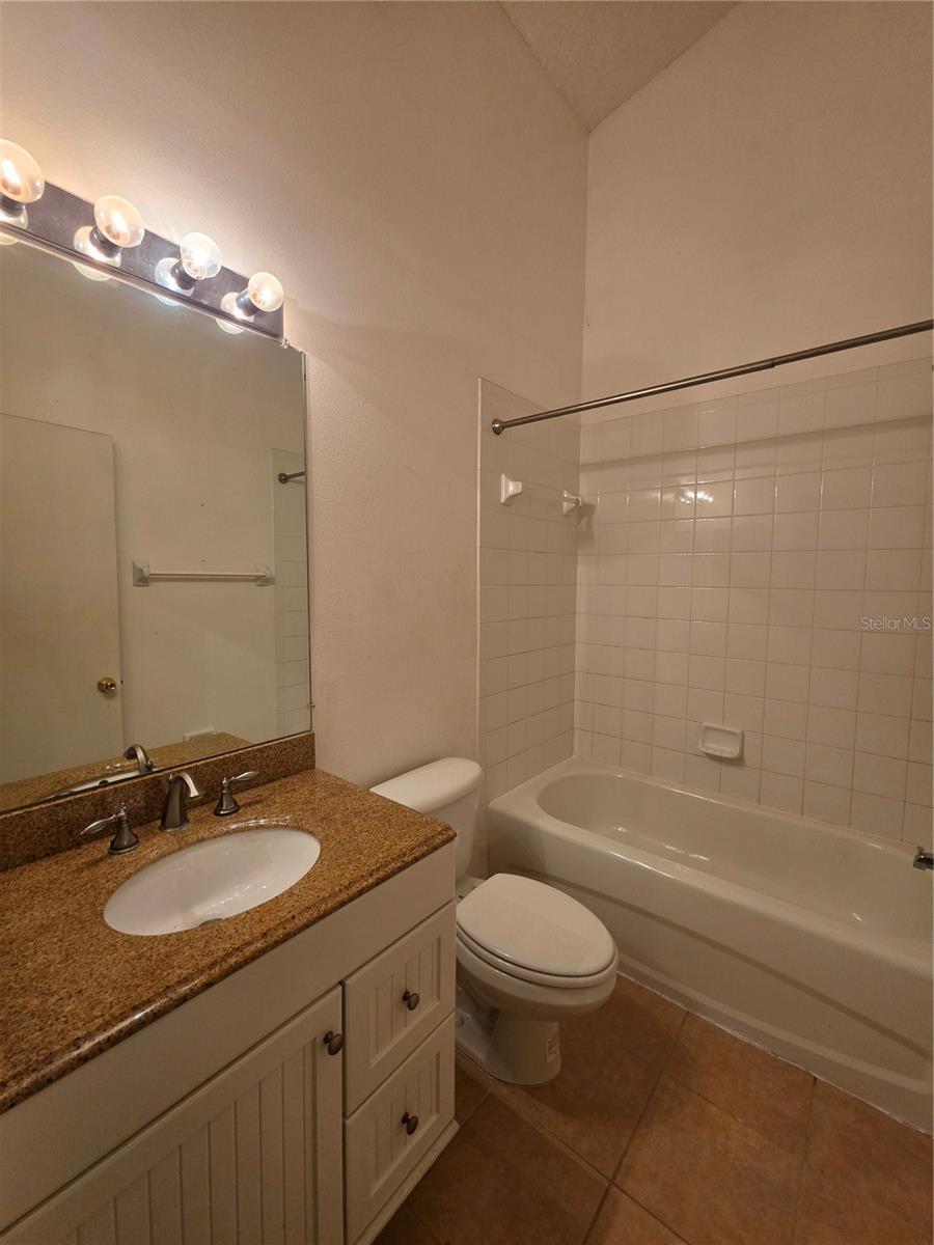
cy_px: 622
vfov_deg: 106.2
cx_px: 467
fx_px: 468
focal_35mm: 13
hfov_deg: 89.9
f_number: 1.9
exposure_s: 1/120
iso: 200
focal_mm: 2.2
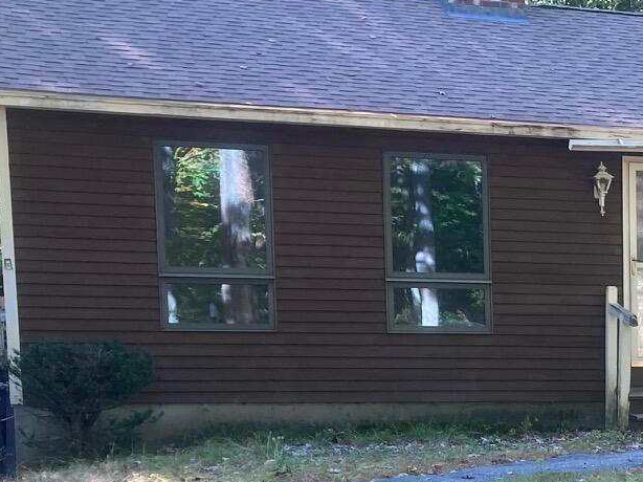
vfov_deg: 15.4
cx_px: 851
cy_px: 585
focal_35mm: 92
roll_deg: -1.2
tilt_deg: -7.0
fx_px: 1708
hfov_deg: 19.5
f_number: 1.8
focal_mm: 3.99
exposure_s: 1/122
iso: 25
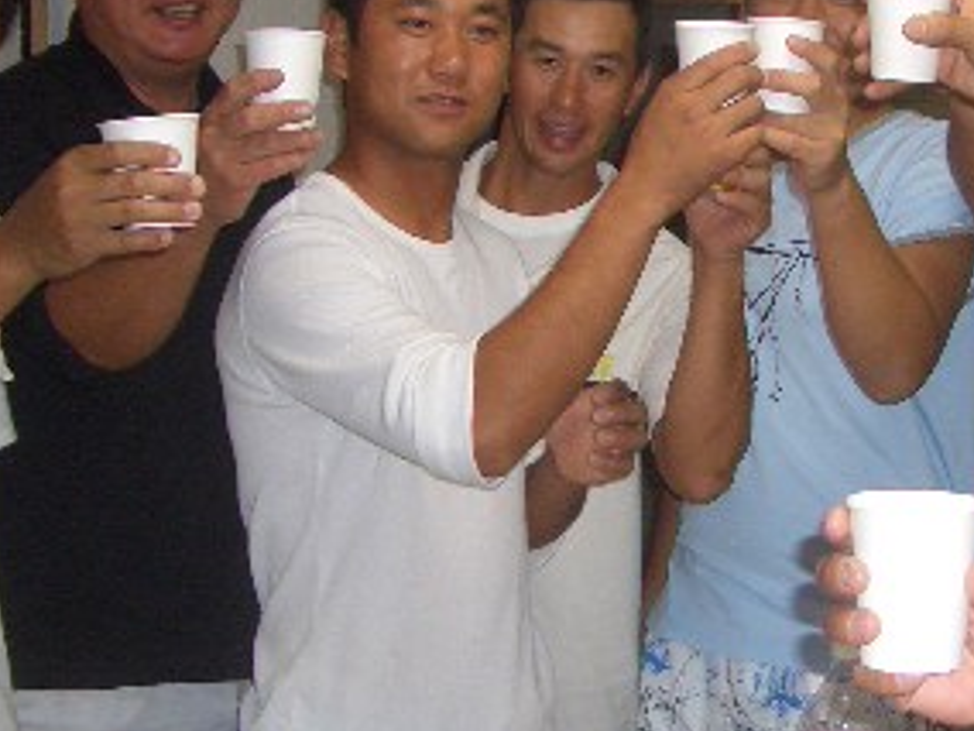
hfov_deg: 24.0
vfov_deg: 18.6
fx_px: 2223
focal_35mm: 79
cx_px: 895
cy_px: 467
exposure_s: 1/60
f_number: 2.6
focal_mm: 5.8
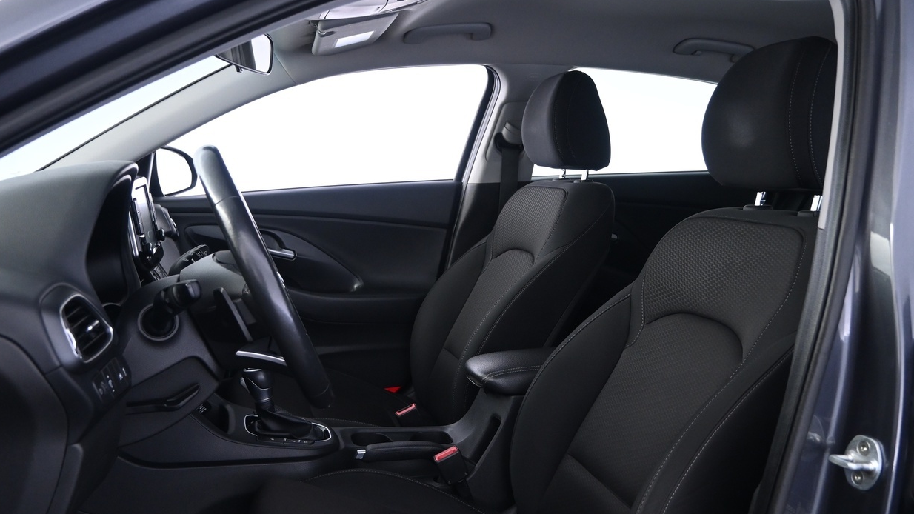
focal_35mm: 33
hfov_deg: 59.5
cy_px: 356
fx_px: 800
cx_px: 436
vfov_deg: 35.2
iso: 1000
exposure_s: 1/10
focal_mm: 16
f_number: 3.5
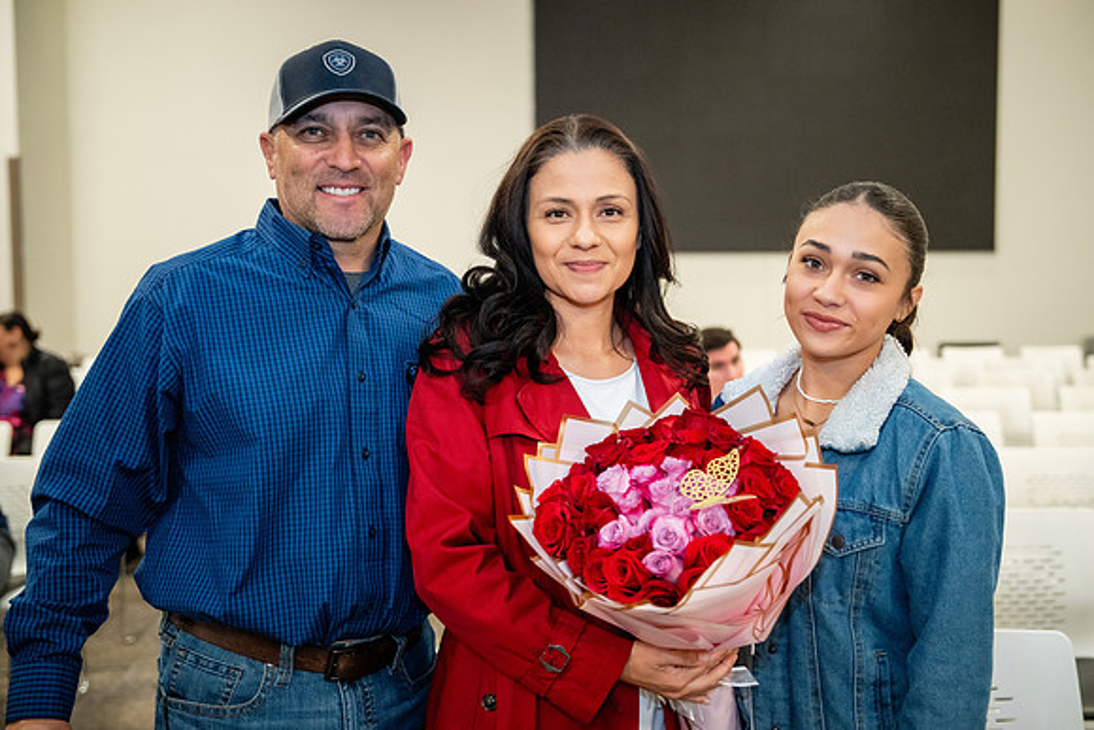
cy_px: 346
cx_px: 590
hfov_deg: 42.1
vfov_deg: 28.8
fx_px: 1420
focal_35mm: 47
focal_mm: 42
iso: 3200
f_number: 2.8
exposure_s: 1/160
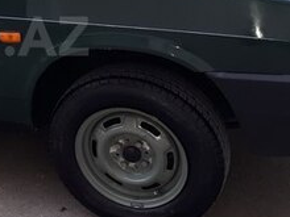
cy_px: 36
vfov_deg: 18.0
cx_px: -46
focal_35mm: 81
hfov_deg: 22.5
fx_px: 679
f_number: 1.9
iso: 64
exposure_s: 1/50
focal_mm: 3.6
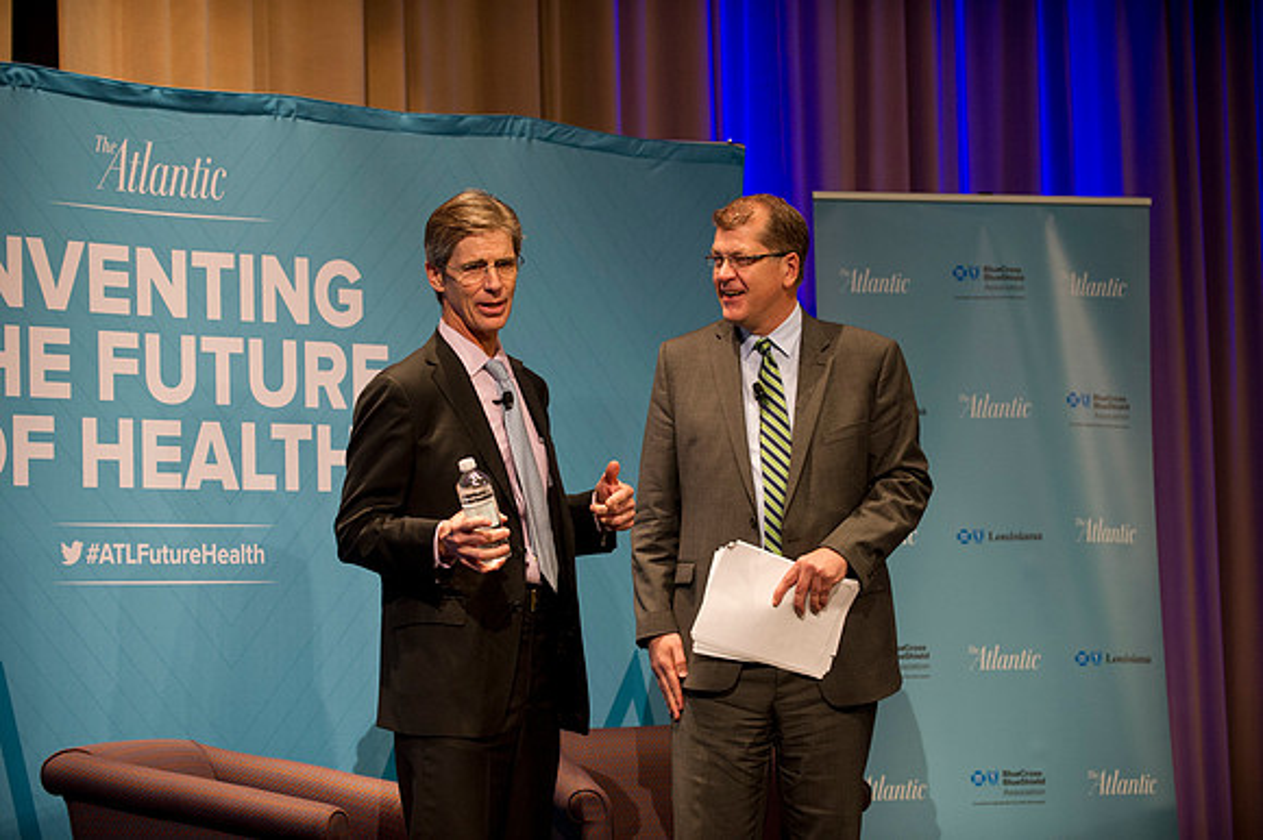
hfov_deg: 18.6
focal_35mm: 110
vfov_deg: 12.4
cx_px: 632
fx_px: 3857
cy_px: 420
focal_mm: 110
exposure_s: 1/200
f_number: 3.2
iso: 2500
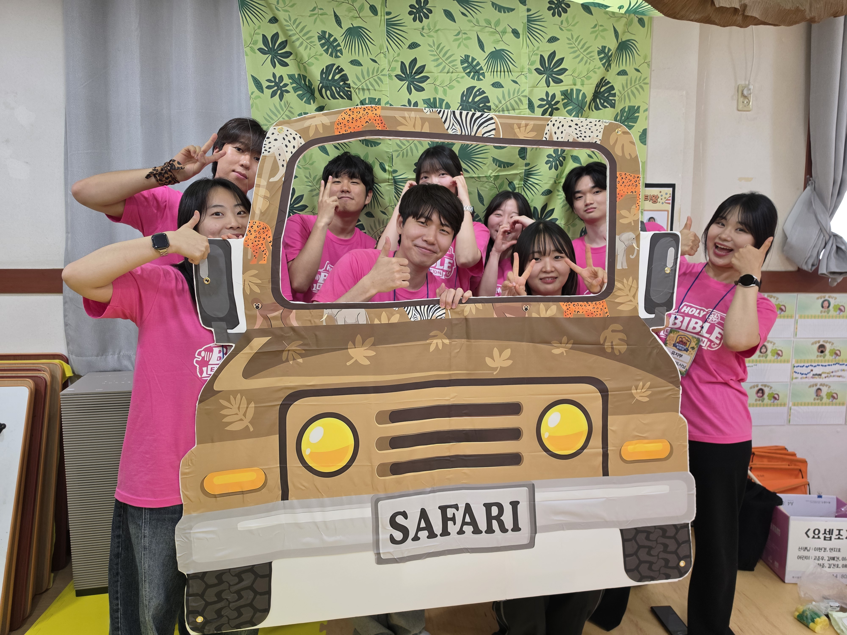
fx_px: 563
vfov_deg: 58.9
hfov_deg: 73.9
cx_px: 424
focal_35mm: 23
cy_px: 318
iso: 160
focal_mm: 6.5
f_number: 1.4
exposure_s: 1/120
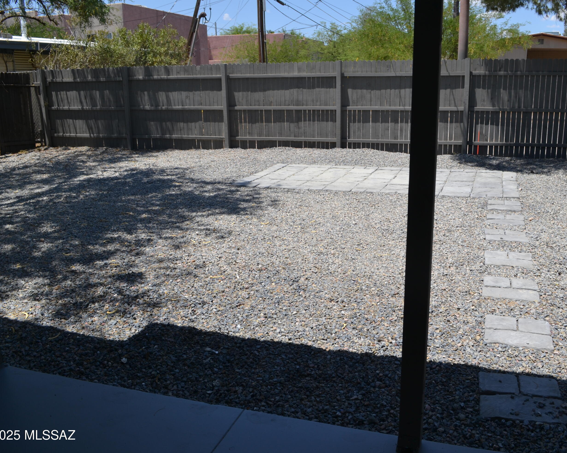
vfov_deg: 47.1
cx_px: 328
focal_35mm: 31
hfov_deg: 56.9
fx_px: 520
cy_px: 225
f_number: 8
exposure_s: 1/250
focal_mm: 18
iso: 100
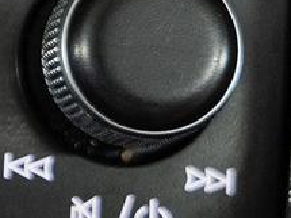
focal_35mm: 241
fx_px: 2025
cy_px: 133
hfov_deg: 7.5
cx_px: -468
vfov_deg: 6.2
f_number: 3.5
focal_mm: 33.3
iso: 1000
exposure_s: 1/40
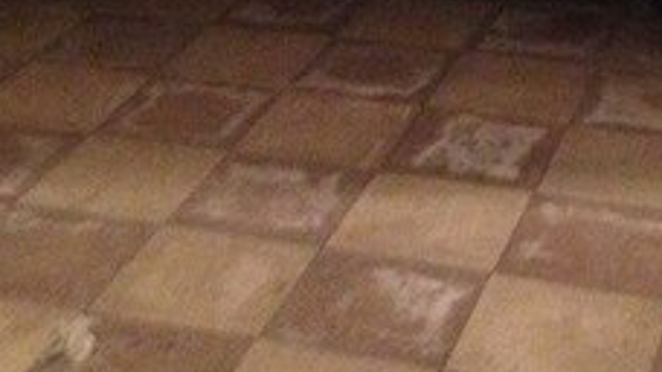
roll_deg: +0.2
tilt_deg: -12.6
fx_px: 1825
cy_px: -208
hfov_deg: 20.6
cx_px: 372
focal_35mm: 104
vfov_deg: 11.1
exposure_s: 1/15
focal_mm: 4.12
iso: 800
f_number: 2.4
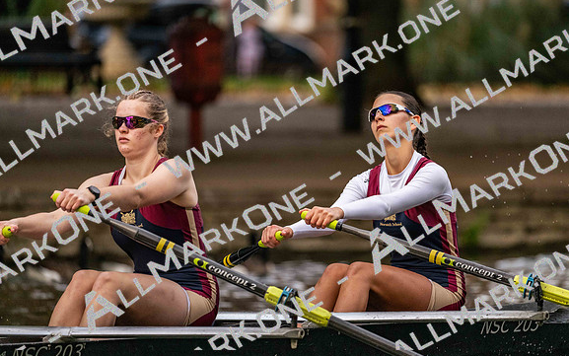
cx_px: 285
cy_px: 181
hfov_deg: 5.1
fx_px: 6360
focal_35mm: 410
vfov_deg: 3.2
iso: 2800
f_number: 4.5
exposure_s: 1/2500
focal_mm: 400
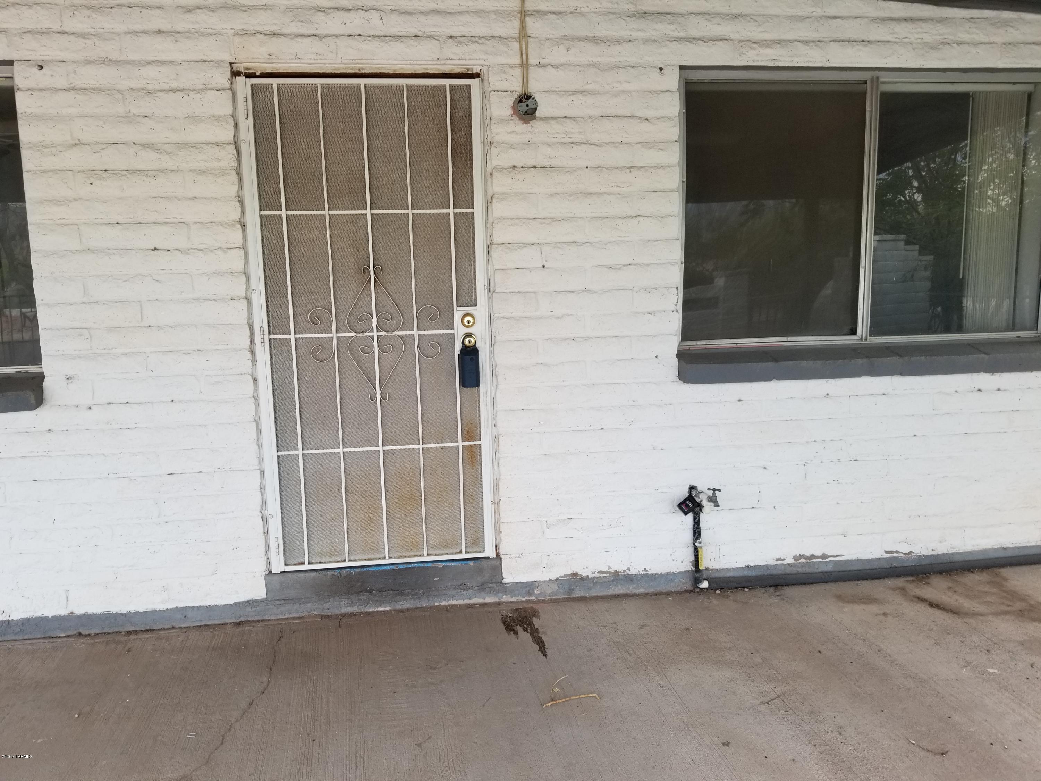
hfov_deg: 67.3
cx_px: 520
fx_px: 782
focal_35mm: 26
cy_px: 390
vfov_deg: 53.1
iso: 50
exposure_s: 1/123
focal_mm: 4.25
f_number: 1.7
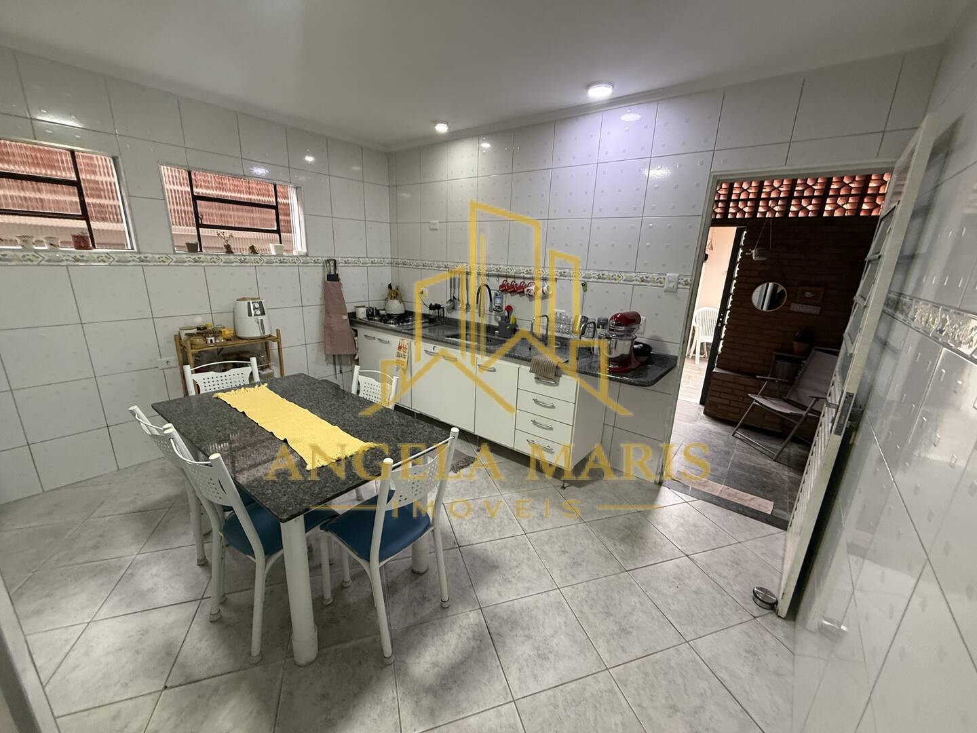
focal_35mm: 14
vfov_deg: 85.7
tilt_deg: -14.5
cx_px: 488
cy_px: 366
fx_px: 395
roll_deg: -2.1
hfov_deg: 102.1
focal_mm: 2.22
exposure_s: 1/60
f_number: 2.2
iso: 320
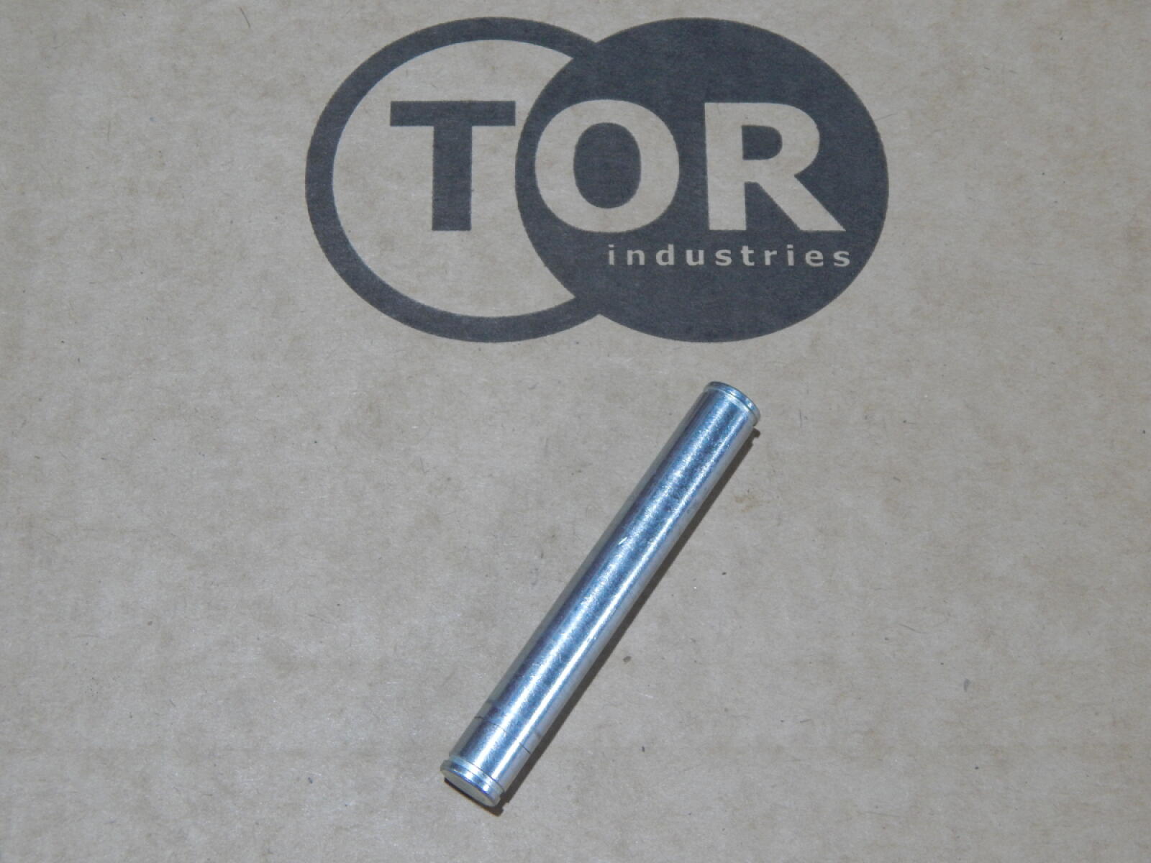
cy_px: 432
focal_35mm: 61
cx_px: 576
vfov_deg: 24.0
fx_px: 2028
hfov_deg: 31.7
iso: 250
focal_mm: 10.9
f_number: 4
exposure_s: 1/30
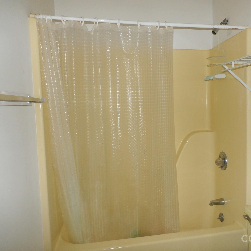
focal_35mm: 30
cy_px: 125
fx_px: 246
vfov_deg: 54.0
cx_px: 165
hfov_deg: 53.1
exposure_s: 1/30
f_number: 3
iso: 200
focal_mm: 4.5
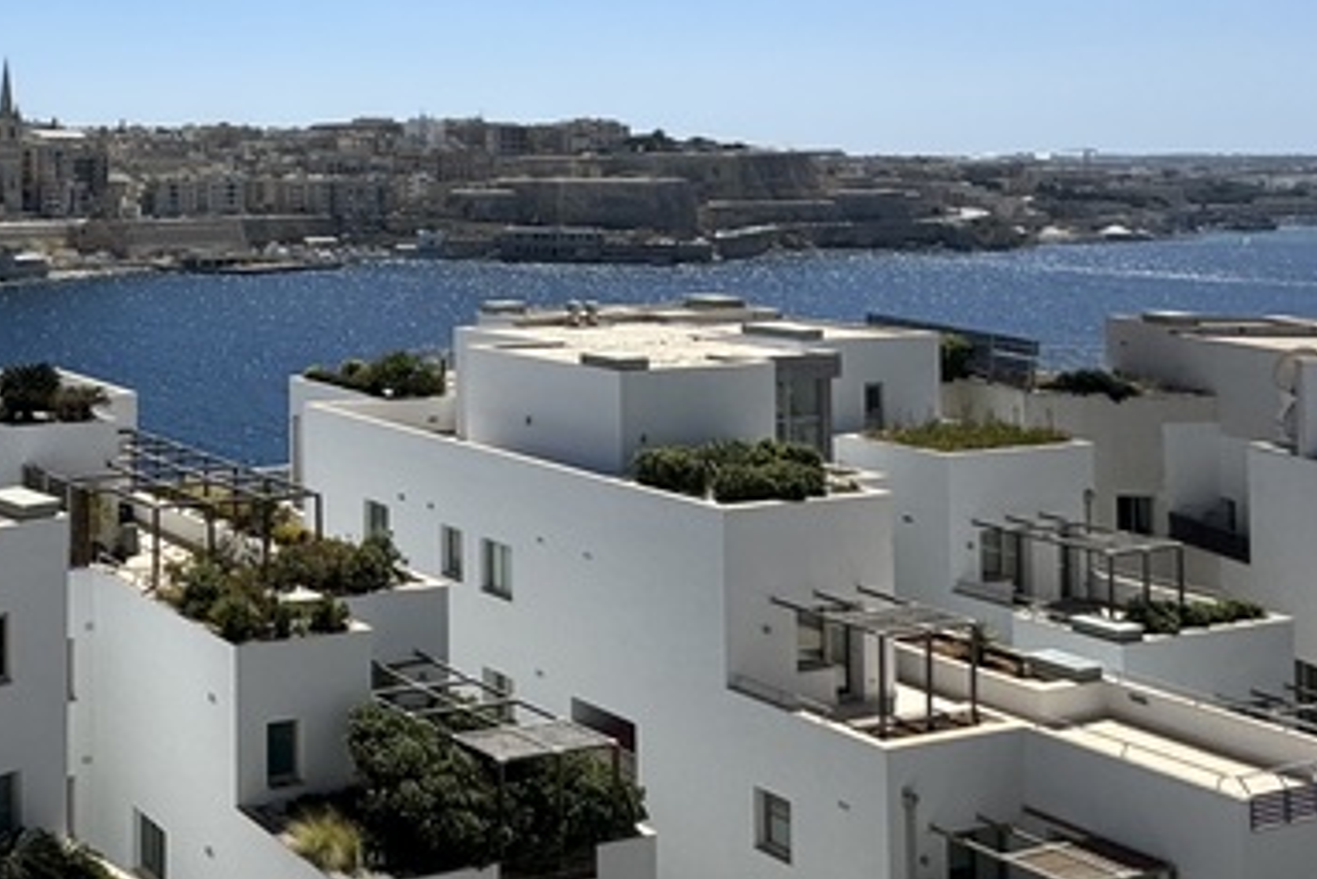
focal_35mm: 42
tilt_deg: +2.2
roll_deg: -1.2
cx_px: -115
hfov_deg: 38.7
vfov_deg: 30.7
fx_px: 1537
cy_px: 111
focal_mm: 2.22
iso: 50
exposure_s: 1/3906
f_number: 2.2
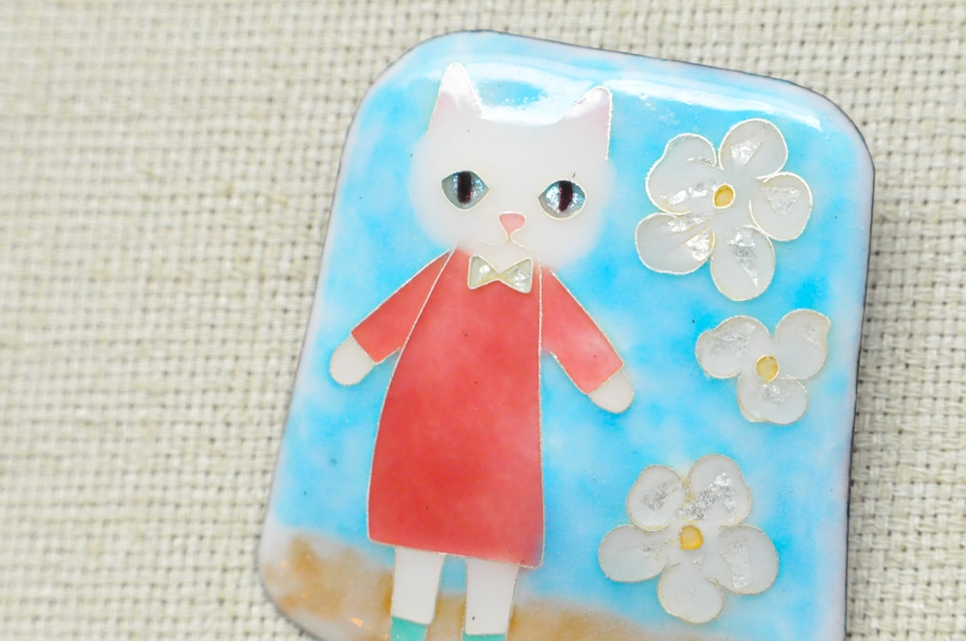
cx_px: 483
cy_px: 320
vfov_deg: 3.0
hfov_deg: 4.6
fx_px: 12059
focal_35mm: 450
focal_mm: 300
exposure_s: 1/320
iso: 3200
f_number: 9
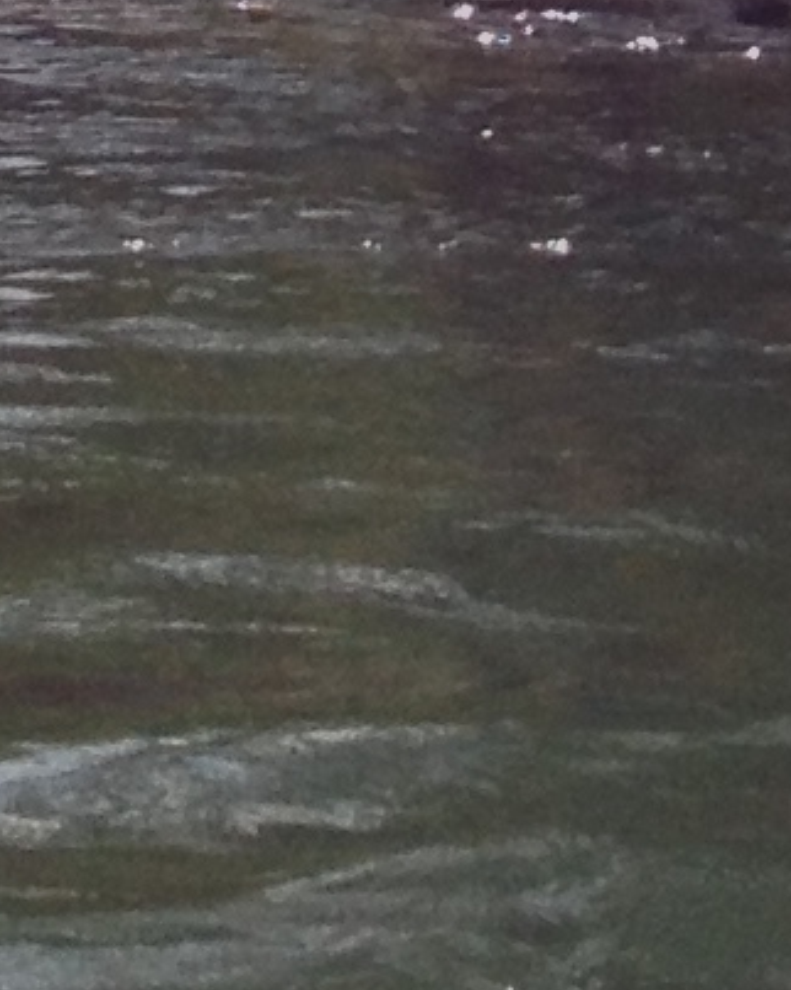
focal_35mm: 277
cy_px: -2263
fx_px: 8112
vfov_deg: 6.3
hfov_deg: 5.5
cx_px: -317
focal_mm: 4.28
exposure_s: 1/2208
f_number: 2.4
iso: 50
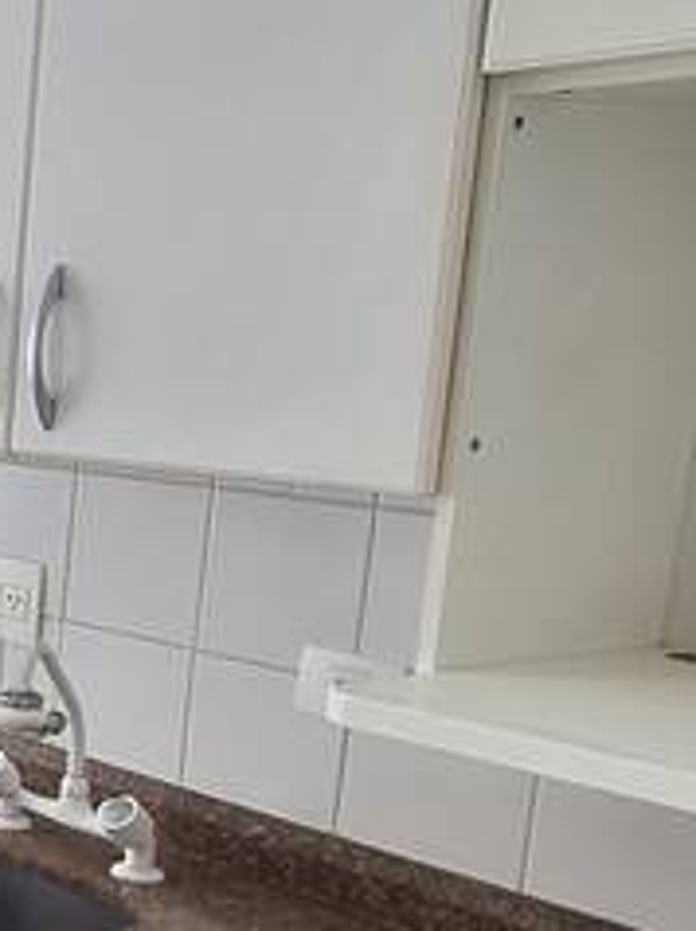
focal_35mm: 59
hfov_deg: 17.0
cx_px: -755
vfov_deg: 32.5
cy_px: 602
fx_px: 1585
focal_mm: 1.74
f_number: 2.2
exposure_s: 1/60
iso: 40
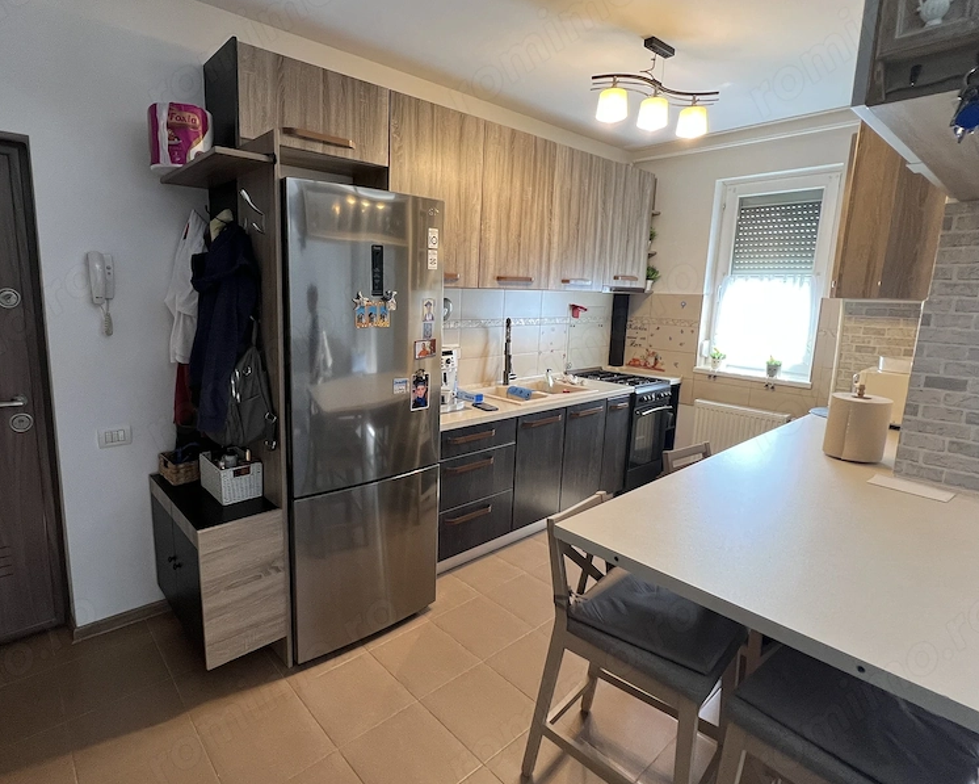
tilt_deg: -9.1
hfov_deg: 89.2
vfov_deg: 76.9
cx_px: 430
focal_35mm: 17
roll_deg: -1.6
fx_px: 493
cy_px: 376
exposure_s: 1/68
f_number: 1.8
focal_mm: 1.57
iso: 250
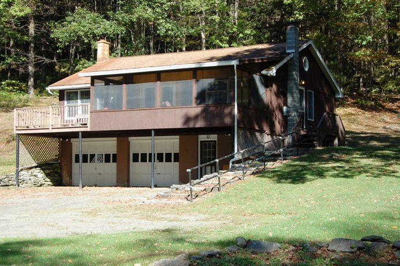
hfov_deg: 31.0
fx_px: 722
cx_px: 194
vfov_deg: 20.9
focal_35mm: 65
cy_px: 129
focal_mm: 38
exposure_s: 1/200
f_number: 8
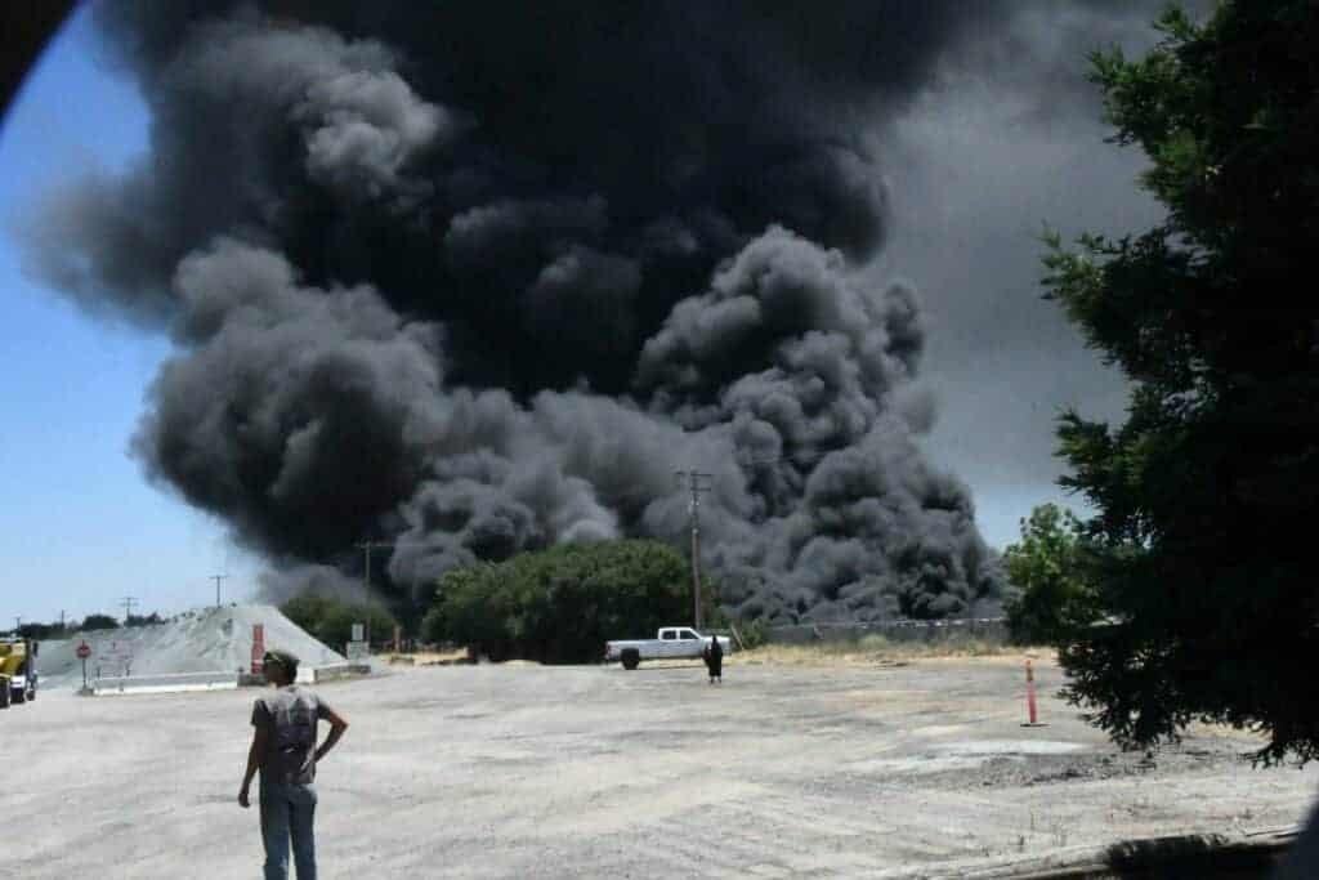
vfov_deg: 31.9
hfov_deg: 46.4
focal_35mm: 42
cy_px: 440
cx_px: 660
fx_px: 1539
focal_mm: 28
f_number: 25
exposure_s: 1/6400
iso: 25600
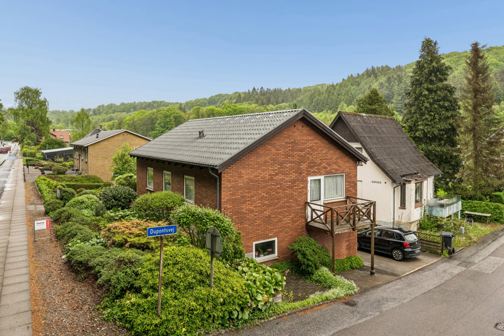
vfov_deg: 52.2
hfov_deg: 72.6
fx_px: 343
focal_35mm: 24
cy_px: 168
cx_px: 252
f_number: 8
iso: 800
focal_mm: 24.5
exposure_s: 1/400
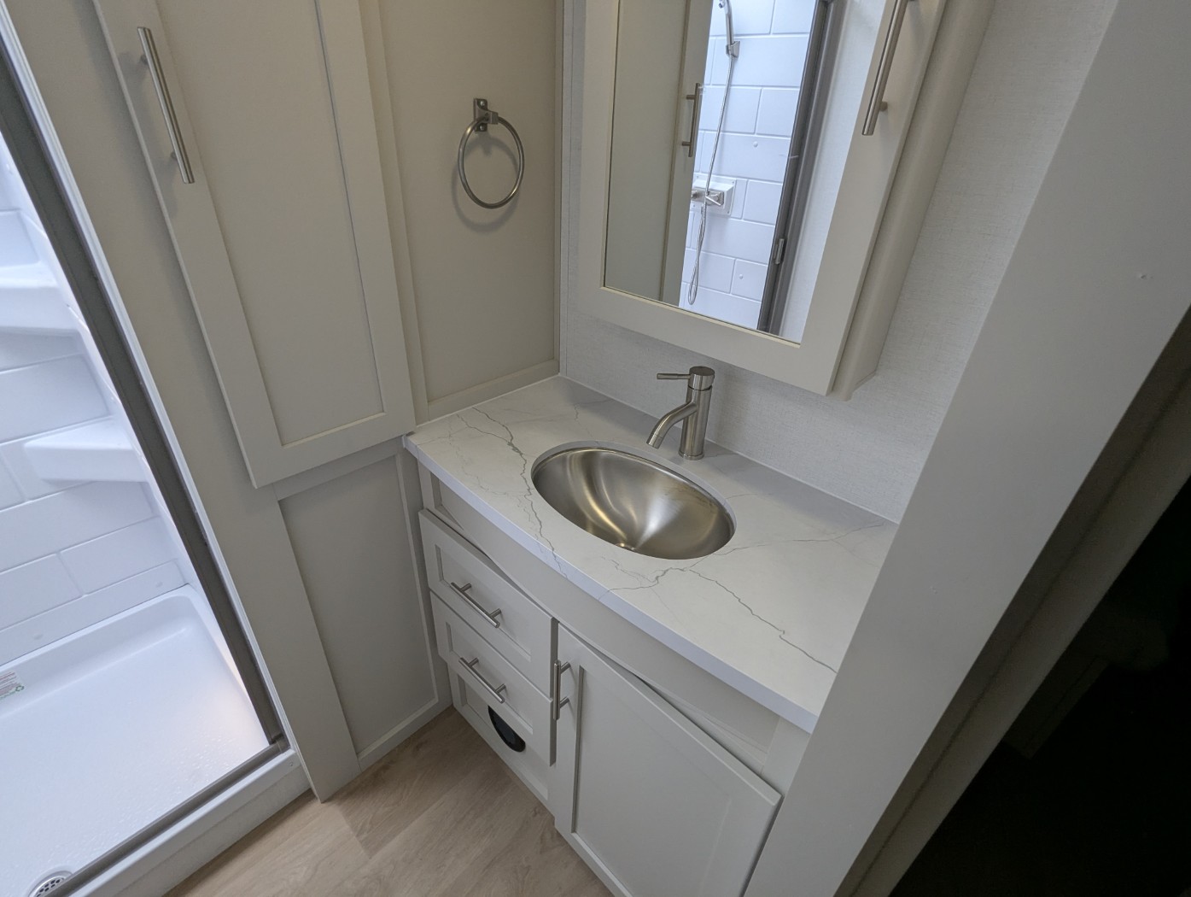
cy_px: 448
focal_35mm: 16
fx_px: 551
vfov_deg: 78.2
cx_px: 596
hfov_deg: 94.4
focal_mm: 2.35
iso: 67
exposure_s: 1/219
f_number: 2.2
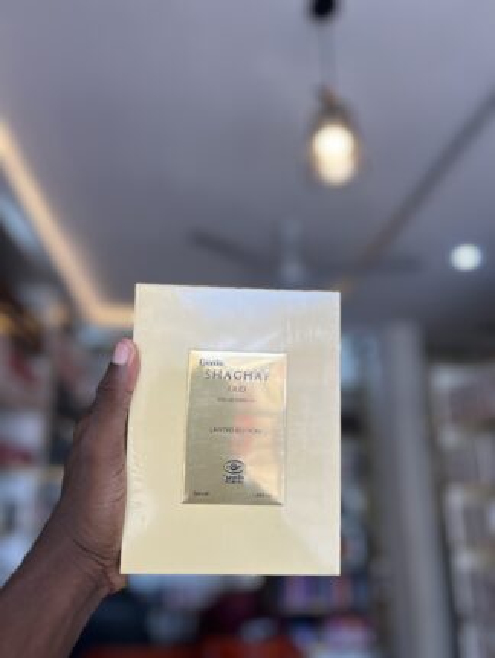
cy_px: 329
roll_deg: +0.0
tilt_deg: +17.6
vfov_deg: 67.3
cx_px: 248
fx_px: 495
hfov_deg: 53.1
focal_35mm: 26
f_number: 1.5
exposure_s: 1/361
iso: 50
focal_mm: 5.7
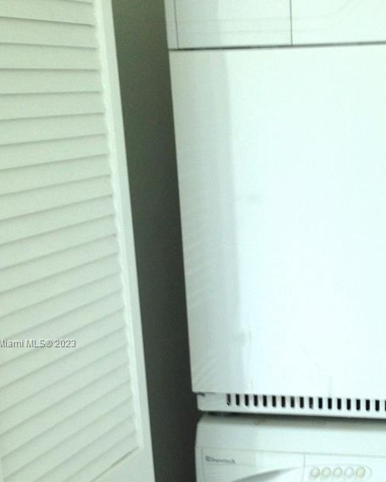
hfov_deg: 24.4
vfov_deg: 30.1
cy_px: 344
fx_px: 885
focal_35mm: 62
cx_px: 282
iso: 80
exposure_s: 1/20
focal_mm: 4.12
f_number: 2.4
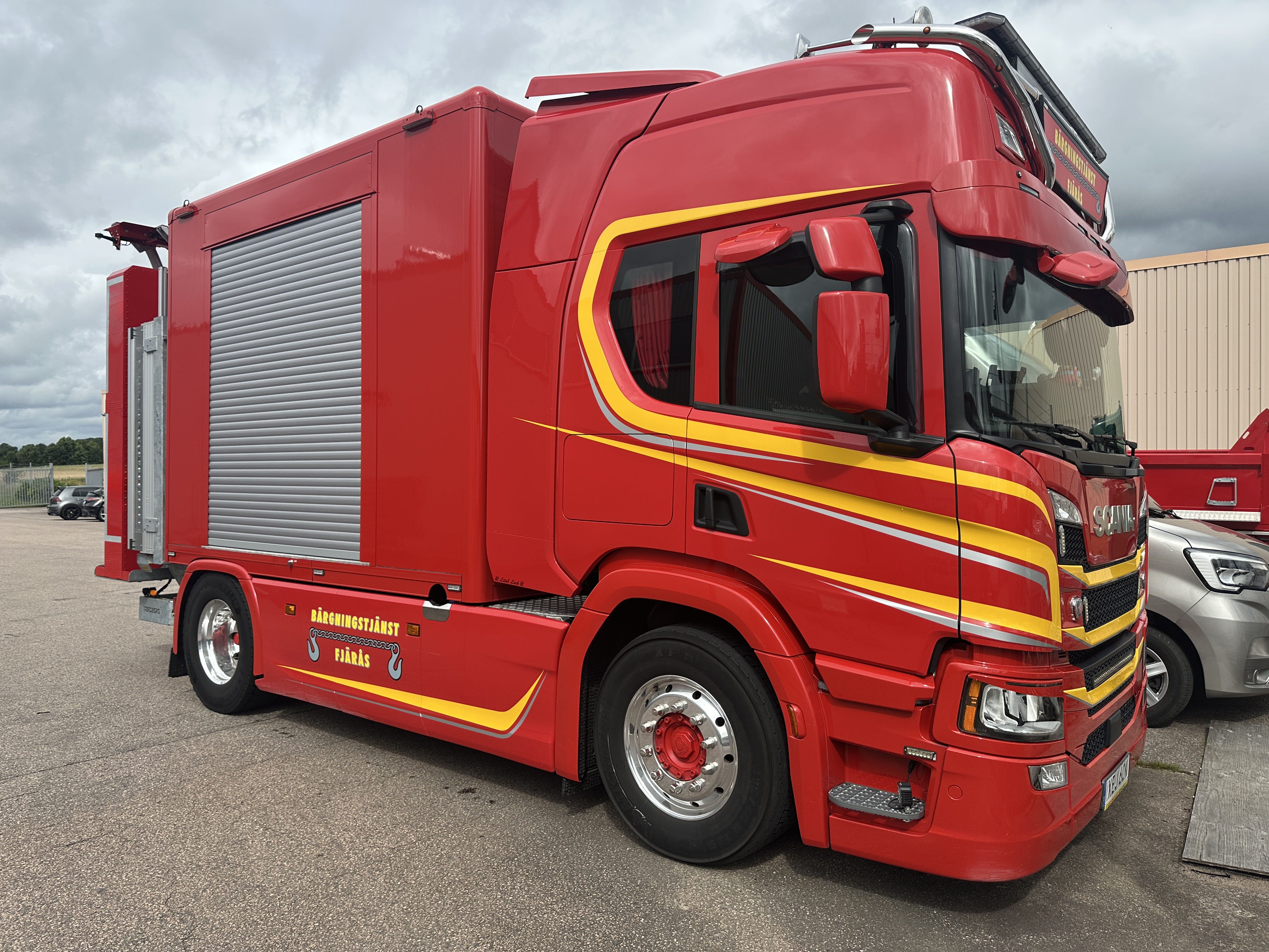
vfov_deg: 56.8
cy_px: 476
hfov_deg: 71.6
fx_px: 880
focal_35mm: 24
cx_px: 634
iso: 80
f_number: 1.78
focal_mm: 6.86
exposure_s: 1/2882
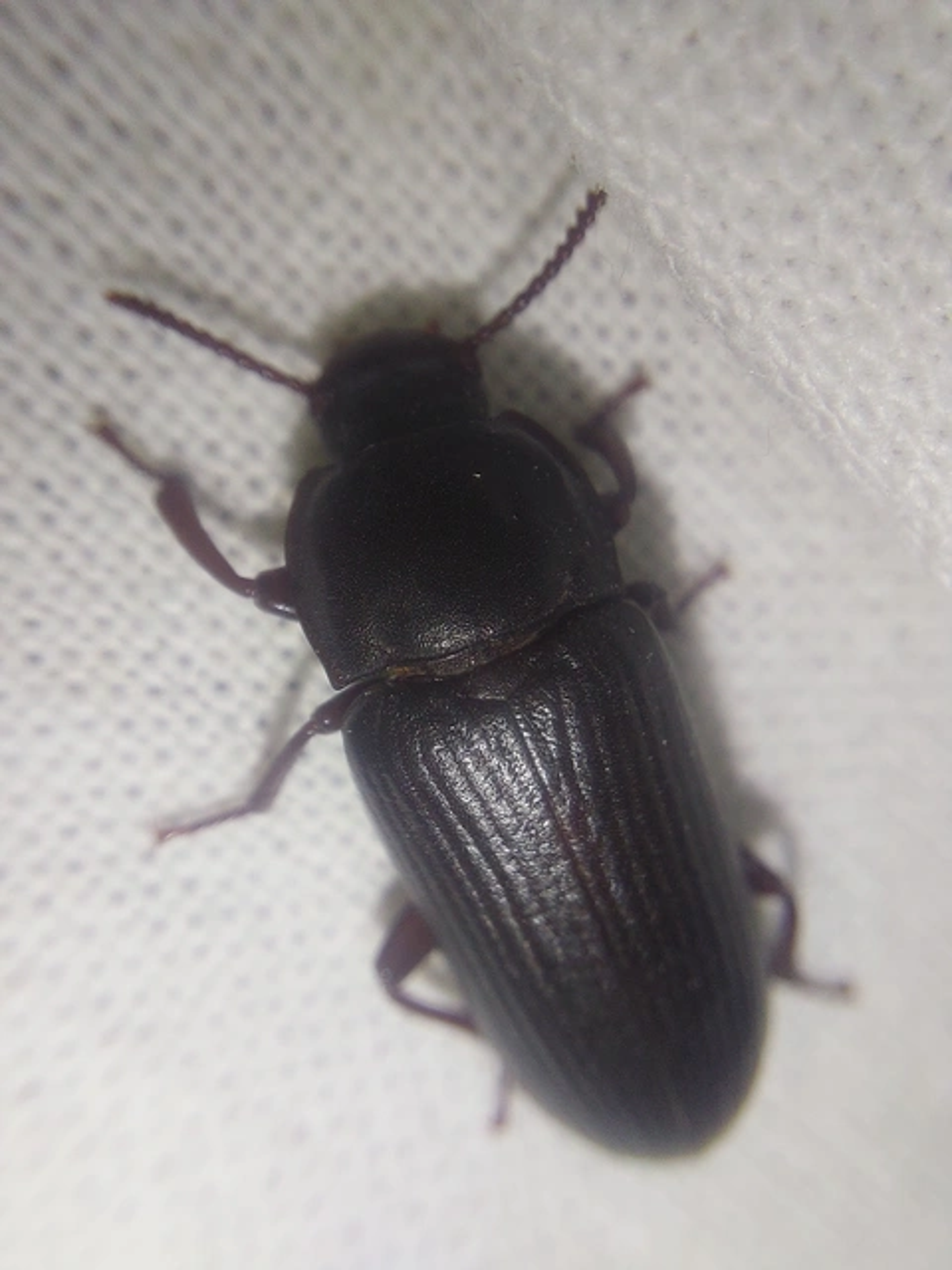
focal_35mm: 25
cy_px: 635
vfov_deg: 69.4
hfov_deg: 54.9
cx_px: 476
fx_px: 917
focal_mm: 2.13
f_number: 2.4
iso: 50
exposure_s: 1/983
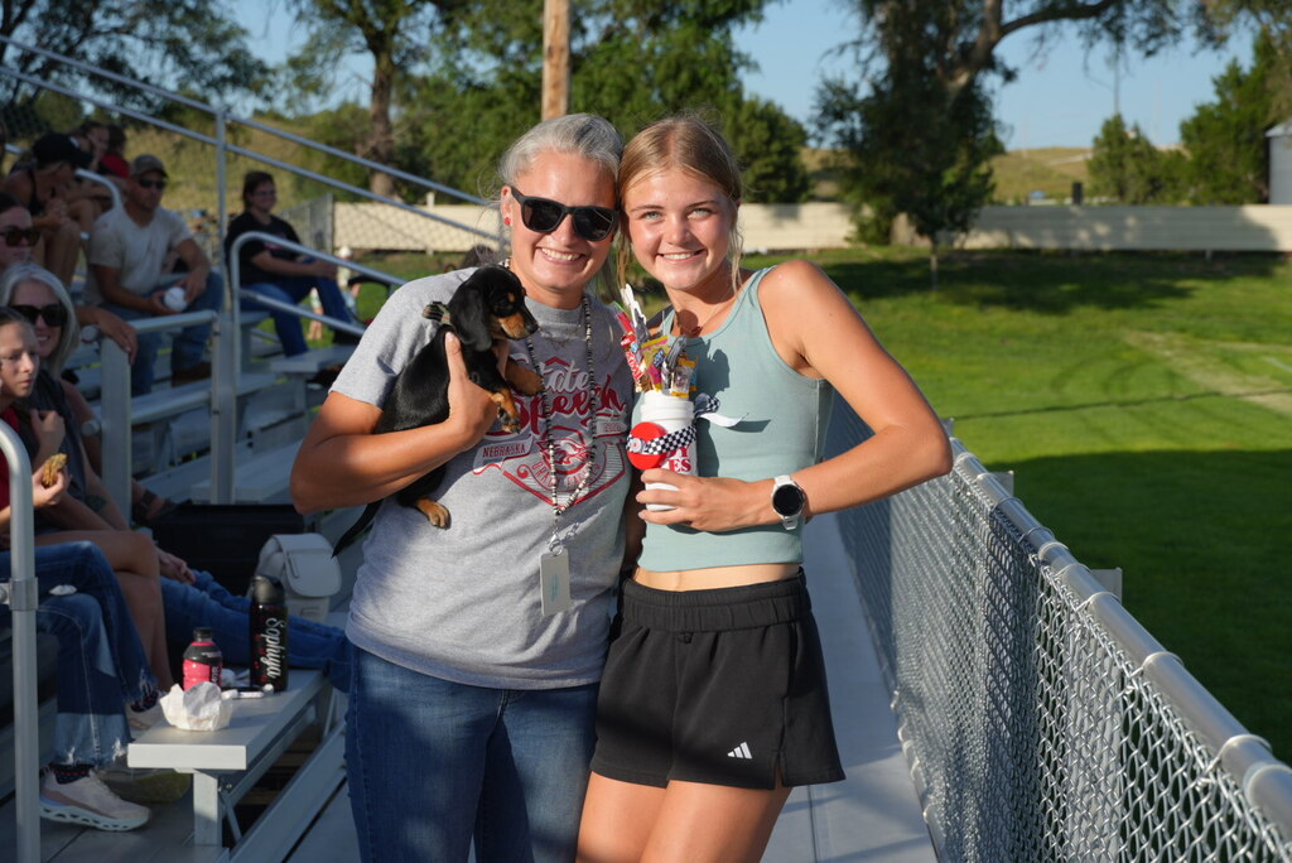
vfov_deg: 17.9
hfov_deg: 26.5
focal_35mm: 76
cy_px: 432
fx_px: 2747
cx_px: 646
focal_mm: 51
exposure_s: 1/500
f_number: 5.6
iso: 100
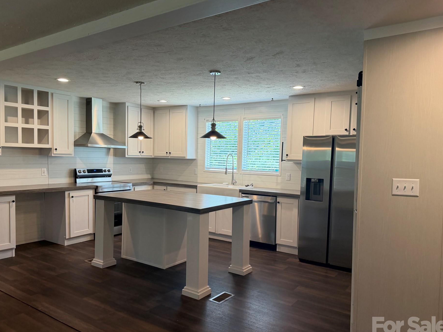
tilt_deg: -5.1
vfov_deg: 51.3
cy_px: 178
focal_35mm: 27
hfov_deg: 65.2
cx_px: 201
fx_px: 346
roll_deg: -0.2
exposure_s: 1/195
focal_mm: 6.76
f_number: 1.78
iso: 200
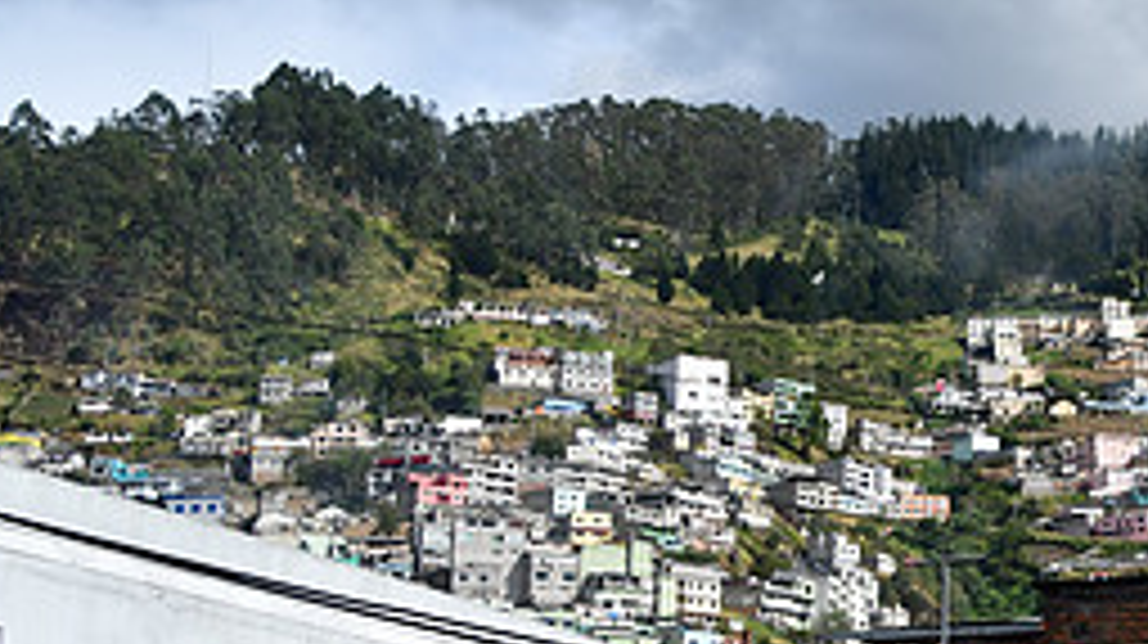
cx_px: 1238
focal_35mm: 93
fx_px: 2829
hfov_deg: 21.8
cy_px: 218
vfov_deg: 13.0
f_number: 8
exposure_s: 1/1250
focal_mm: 26
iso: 250
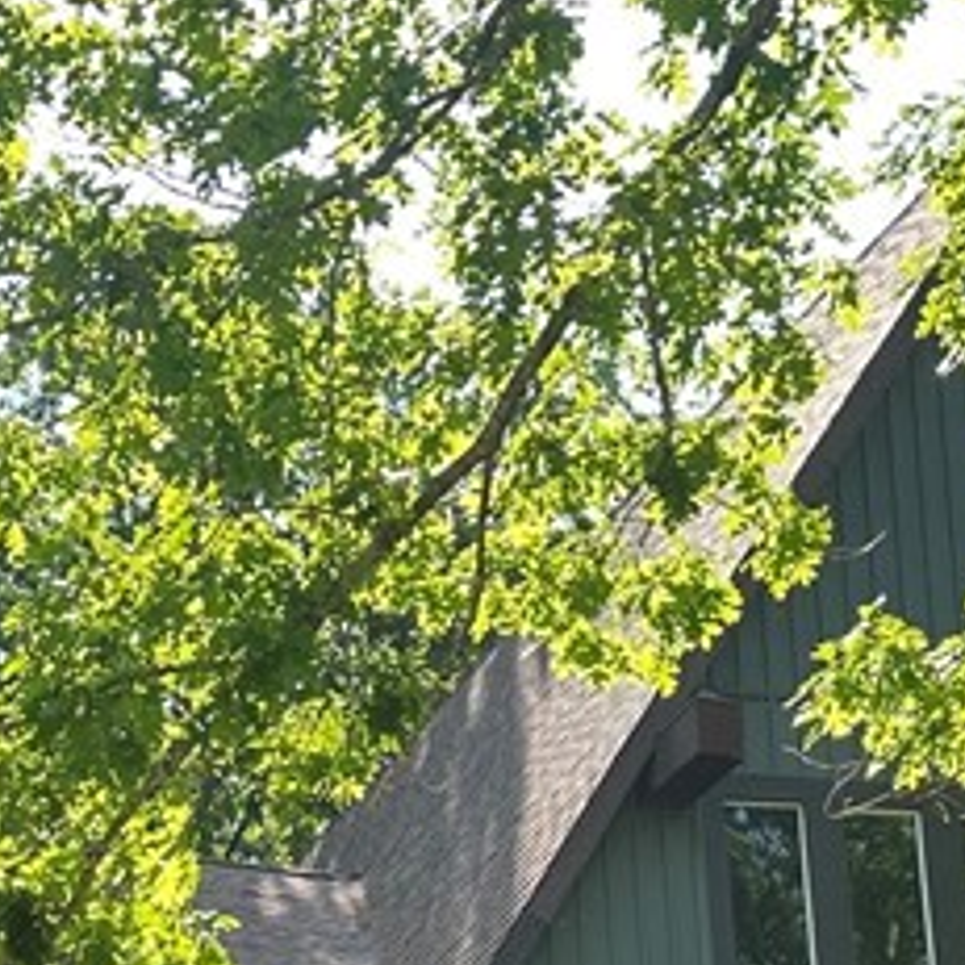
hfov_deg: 18.5
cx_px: 426
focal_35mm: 94
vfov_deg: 17.2
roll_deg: +3.4
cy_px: 1299
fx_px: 2965
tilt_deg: +14.7
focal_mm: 6.86
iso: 80
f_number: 1.78
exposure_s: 1/604
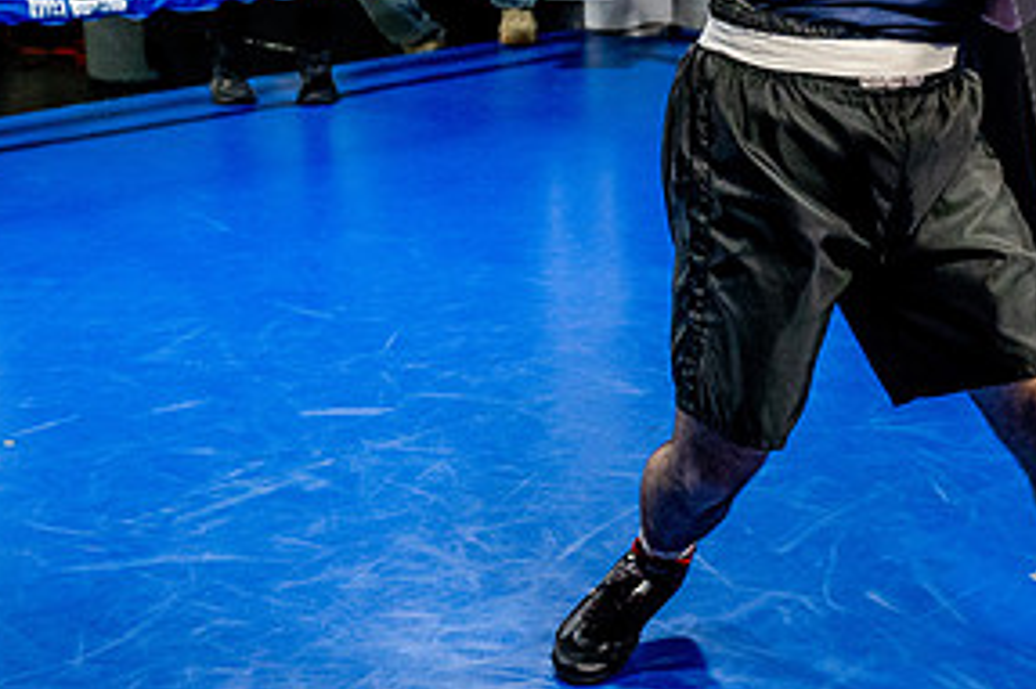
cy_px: 13
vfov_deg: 14.8
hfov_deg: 21.6
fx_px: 2617
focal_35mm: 91
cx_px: 1022
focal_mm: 30
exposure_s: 1/800
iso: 5000
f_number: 2.8
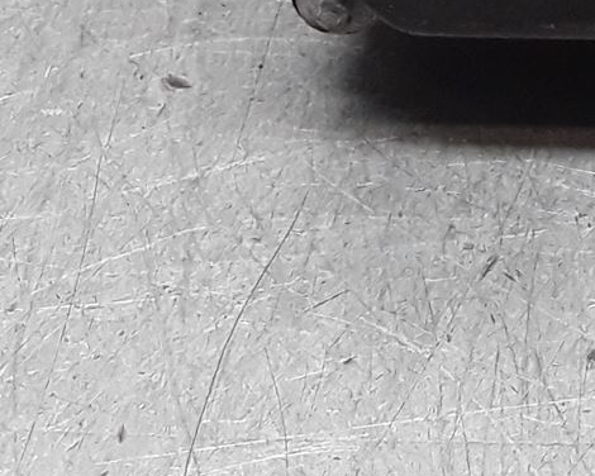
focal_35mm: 119
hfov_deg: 15.3
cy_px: -470
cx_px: 800
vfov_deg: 11.7
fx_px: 2096
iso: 64
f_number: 1.9
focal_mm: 2.91
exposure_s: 1/50
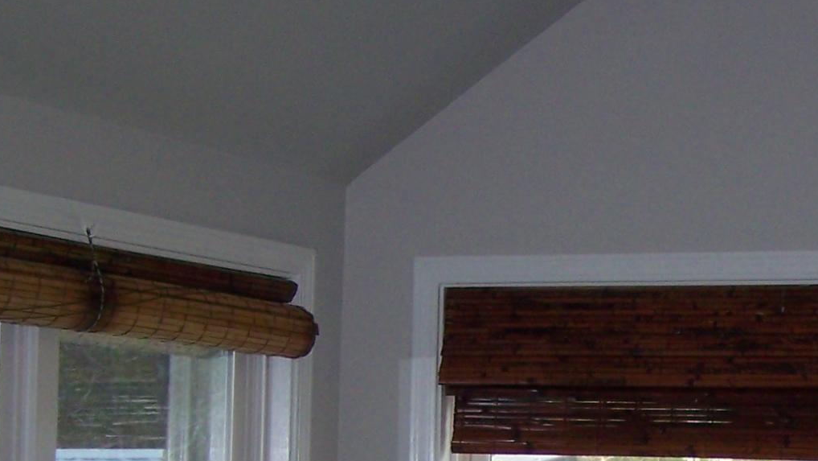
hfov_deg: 17.4
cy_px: 606
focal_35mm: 122
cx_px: 694
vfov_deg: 9.7
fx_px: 2647
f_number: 2.8
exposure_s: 1/60
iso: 80
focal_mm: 6.3
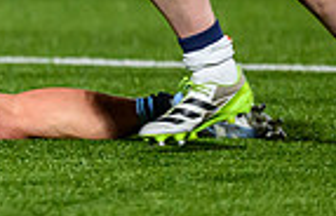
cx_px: -409
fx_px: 17839
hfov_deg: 1.1
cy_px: -96
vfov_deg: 0.7
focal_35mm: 1932
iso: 5000
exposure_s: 1/1000
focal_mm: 400
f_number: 2.8
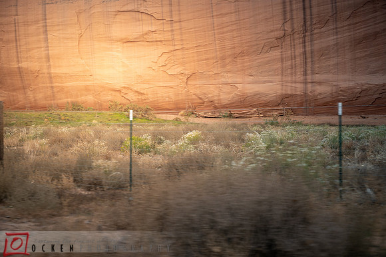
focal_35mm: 57
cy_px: 128
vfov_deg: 23.8
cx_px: 193
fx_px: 611
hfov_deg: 35.1
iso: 400
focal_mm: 57
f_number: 4.5
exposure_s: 1/80
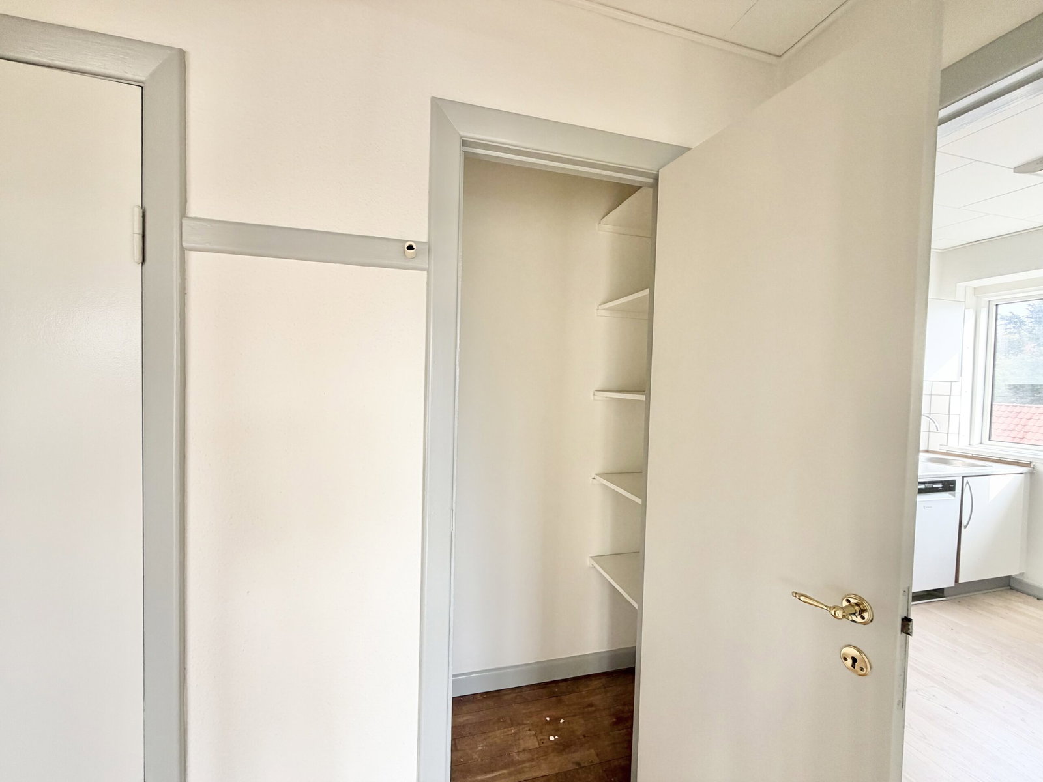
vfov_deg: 85.7
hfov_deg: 102.1
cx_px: 522
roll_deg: -1.0
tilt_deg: -2.0
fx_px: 422
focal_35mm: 14
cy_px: 391
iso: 100
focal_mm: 2.22
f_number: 2.2
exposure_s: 1/121
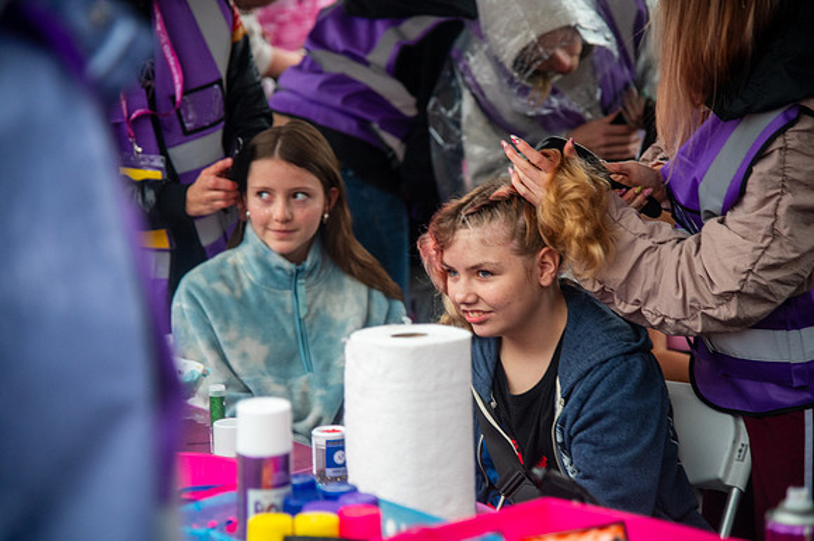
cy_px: 270
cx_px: 407
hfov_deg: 20.4
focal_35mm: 100
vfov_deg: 13.7
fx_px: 2260
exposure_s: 1/320
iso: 2500
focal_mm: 100
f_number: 4
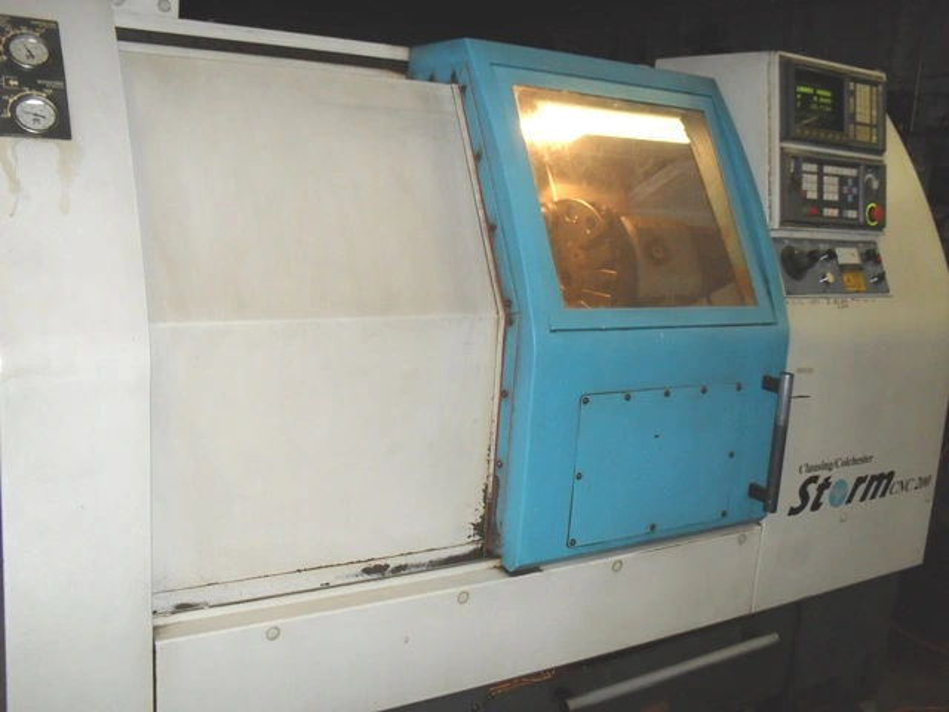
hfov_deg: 52.6
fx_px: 960
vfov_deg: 40.7
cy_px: 356
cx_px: 474
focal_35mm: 35
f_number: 3.2
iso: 200
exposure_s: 1/45
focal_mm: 6.3
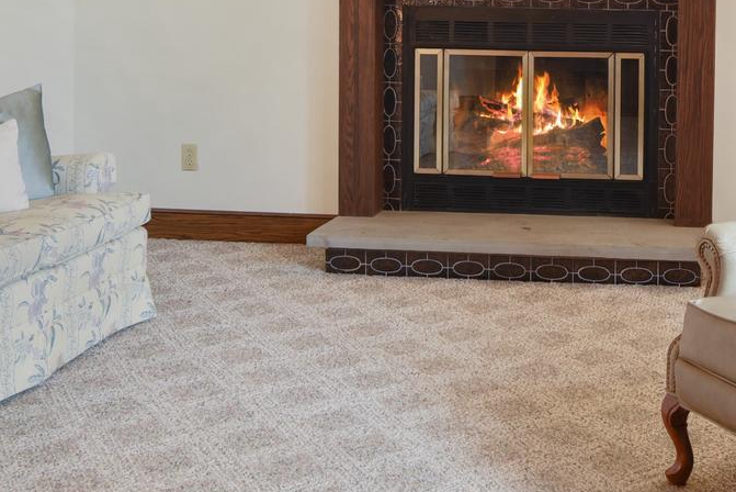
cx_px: 648
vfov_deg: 21.3
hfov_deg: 31.5
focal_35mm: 61
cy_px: -33
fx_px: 1248
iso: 400
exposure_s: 1/8
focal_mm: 20
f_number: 8
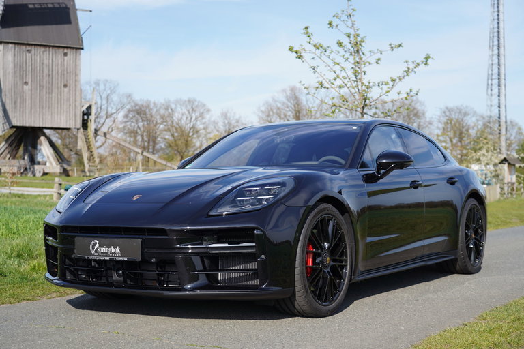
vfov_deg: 26.5
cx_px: 262
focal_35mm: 51
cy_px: 174
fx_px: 742
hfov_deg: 38.9
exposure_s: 1/640
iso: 100
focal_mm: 51
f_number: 4
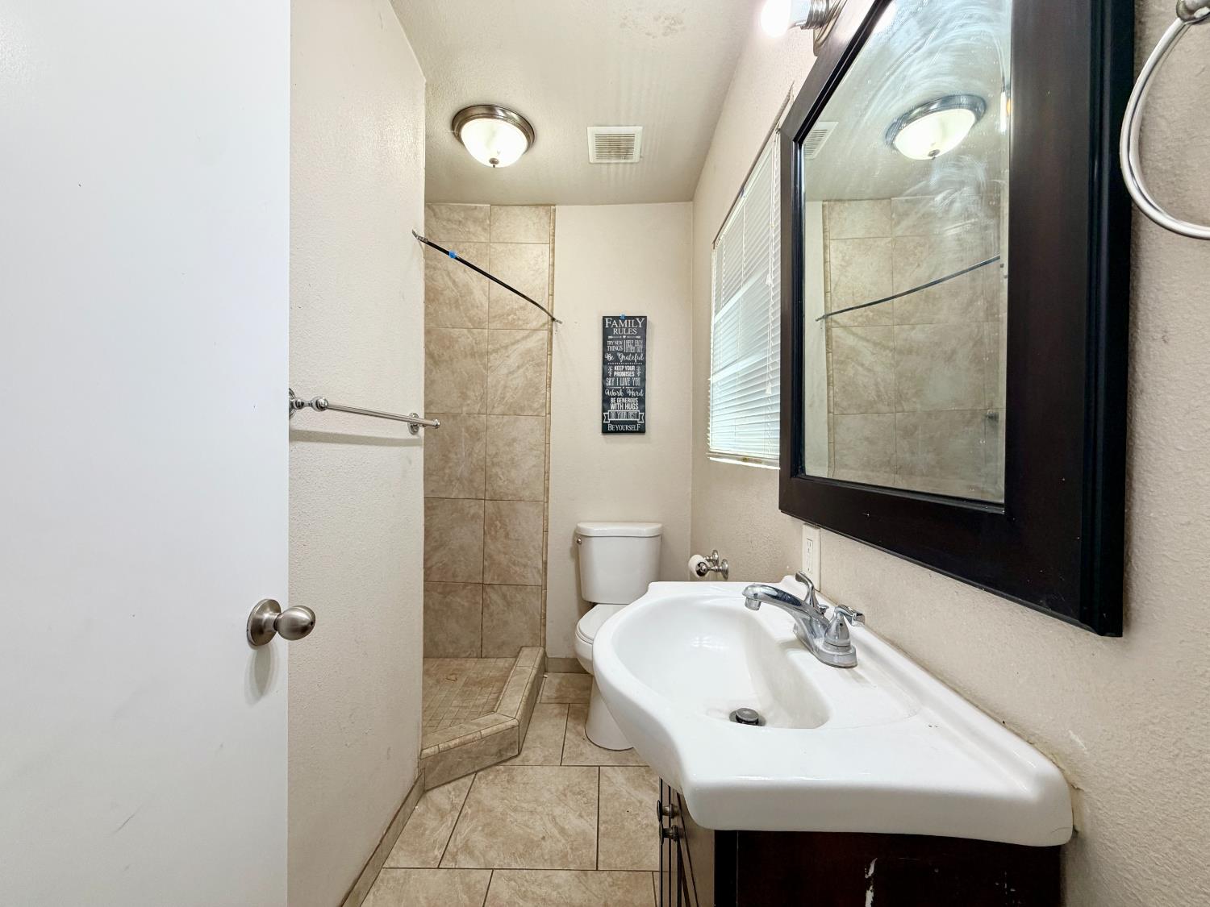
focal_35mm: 14
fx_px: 489
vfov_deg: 85.7
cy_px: 454
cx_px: 605
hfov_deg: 102.1
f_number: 2.2
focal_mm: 2.22
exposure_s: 1/120
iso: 200
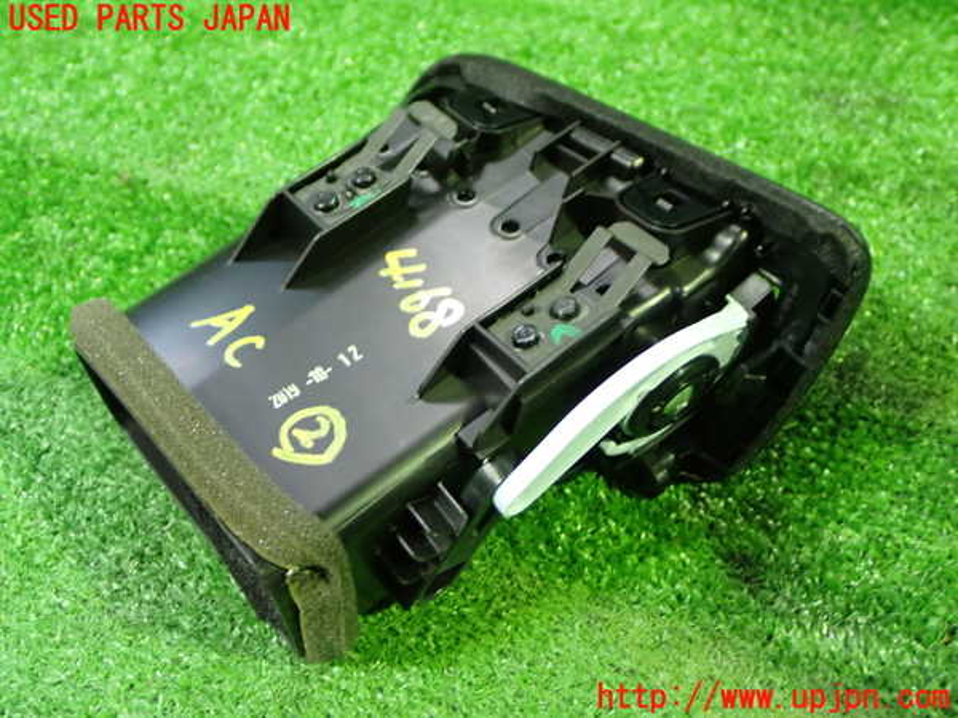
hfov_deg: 42.9
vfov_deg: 32.9
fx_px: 1218
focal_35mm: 44
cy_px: 359
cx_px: 479
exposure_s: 1/20
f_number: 2.9
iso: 800
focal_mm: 7.84
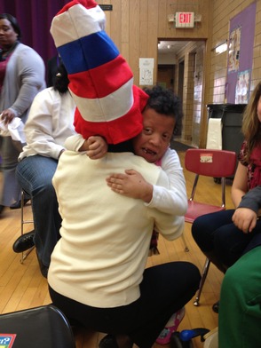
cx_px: 130
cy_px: 174
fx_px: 352
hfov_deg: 40.7
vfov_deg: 52.6
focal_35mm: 35
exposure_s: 1/20
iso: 80
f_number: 2.4
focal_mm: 4.28
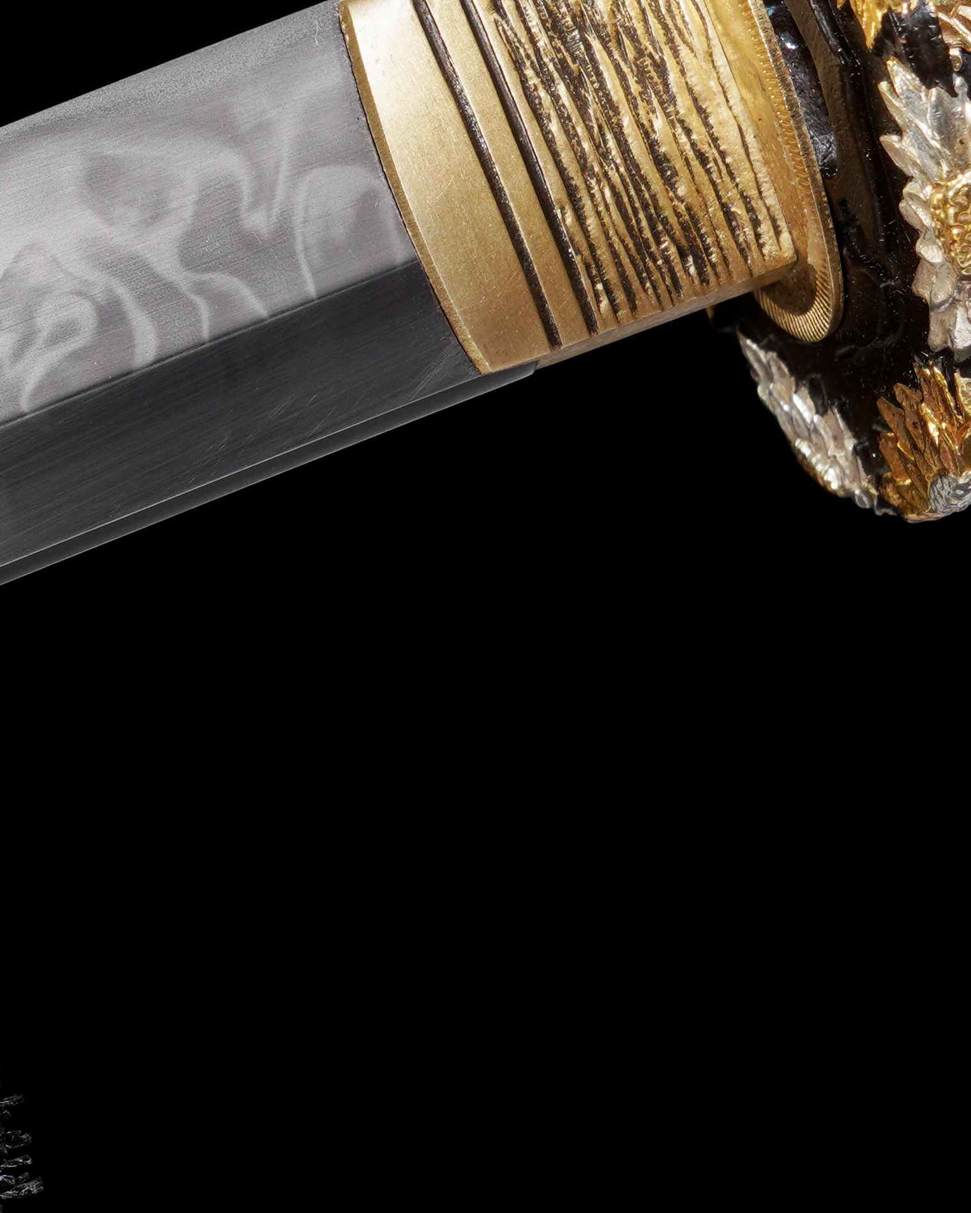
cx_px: -156
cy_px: 370
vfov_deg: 11.1
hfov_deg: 8.8
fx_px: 6212
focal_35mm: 173
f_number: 8
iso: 100
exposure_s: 1/160
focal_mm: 39.1
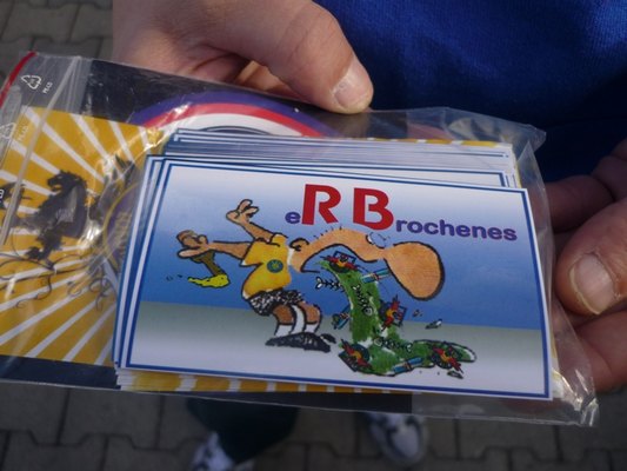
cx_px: 314
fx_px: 598
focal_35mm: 33
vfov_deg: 43.0
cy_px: 236
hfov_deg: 55.3
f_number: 2.8
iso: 80
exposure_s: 1/800
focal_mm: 5.5
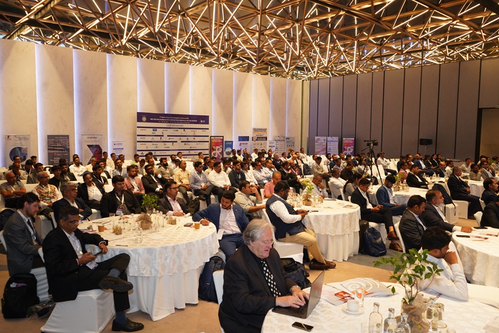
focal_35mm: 28
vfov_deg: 46.4
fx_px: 388
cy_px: 166
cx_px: 250
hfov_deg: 65.5
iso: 1250
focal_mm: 28
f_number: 4.5
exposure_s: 1/100
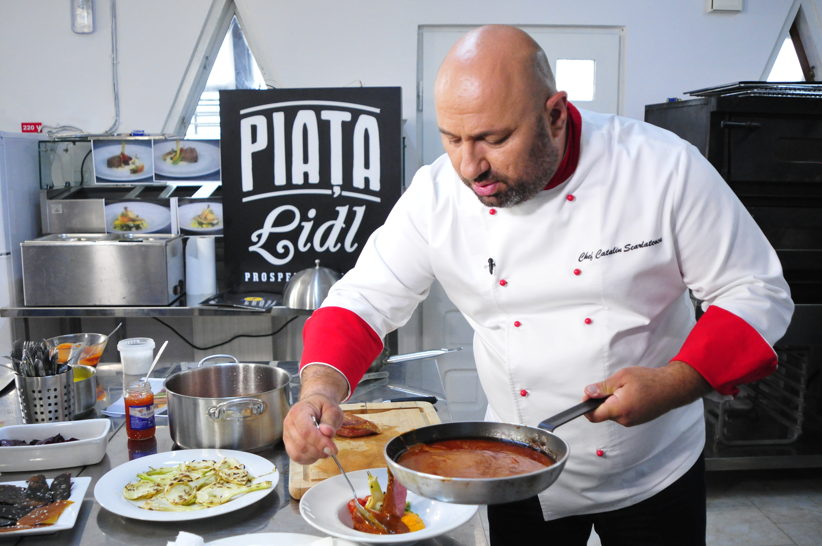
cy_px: 273
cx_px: 411
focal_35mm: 36
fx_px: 821
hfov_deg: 53.2
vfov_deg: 36.8
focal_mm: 24
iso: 2000
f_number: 4
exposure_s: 1/200
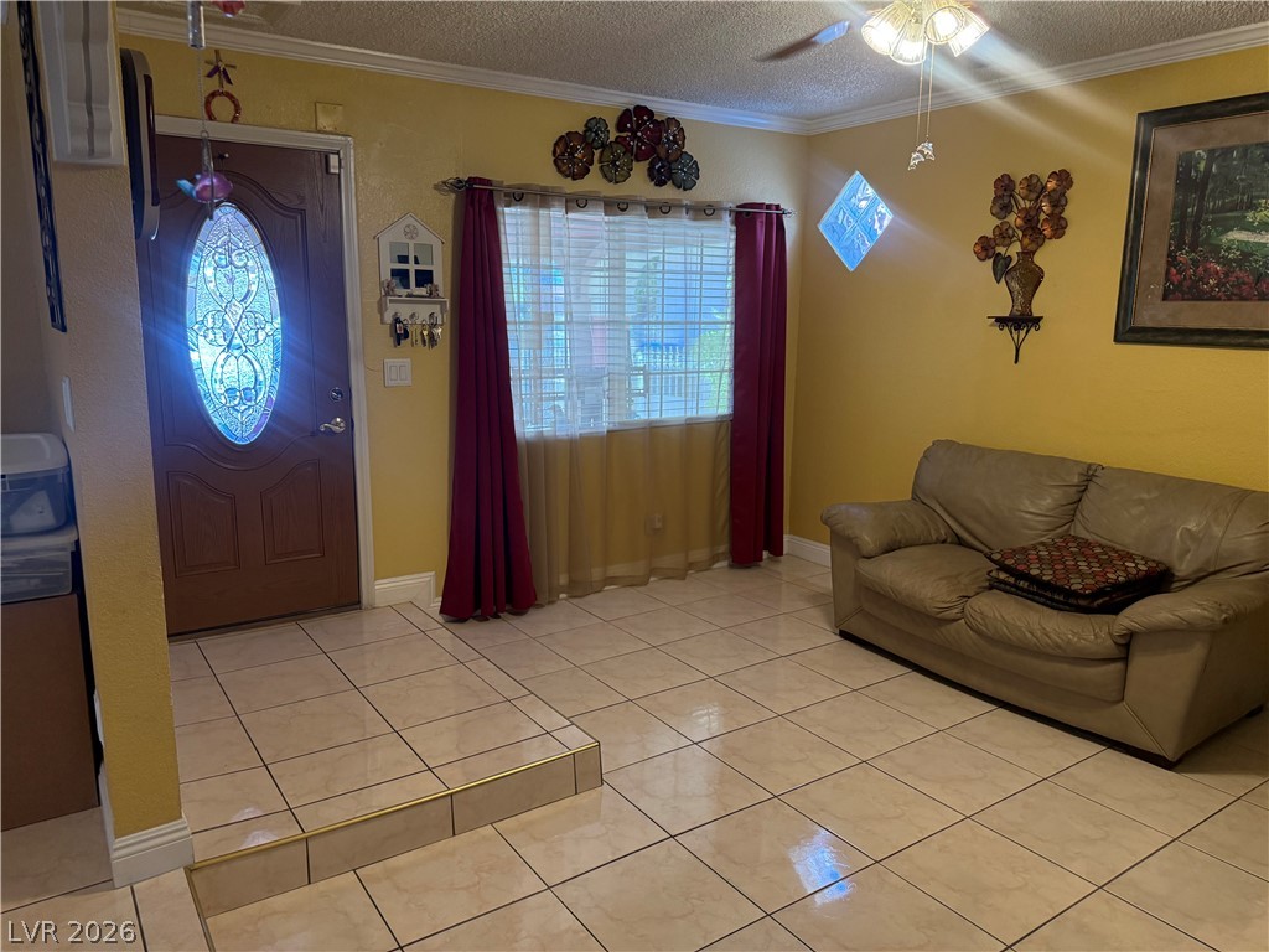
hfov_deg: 71.6
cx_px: 634
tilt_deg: -11.3
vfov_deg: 56.8
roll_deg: -1.3
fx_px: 880
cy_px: 476
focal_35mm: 24
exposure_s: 1/120
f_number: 1.78
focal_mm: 6.76
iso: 320
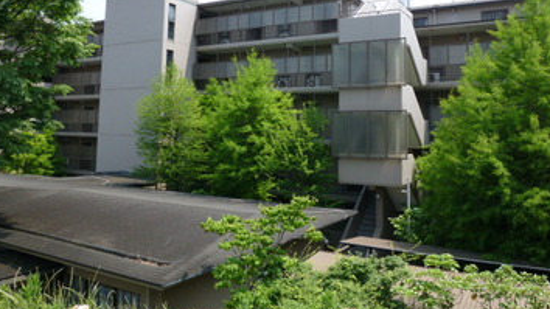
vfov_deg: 36.9
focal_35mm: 31
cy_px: 77
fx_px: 452
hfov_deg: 62.6
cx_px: 294
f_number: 4
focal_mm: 4.3
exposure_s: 1/400
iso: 100
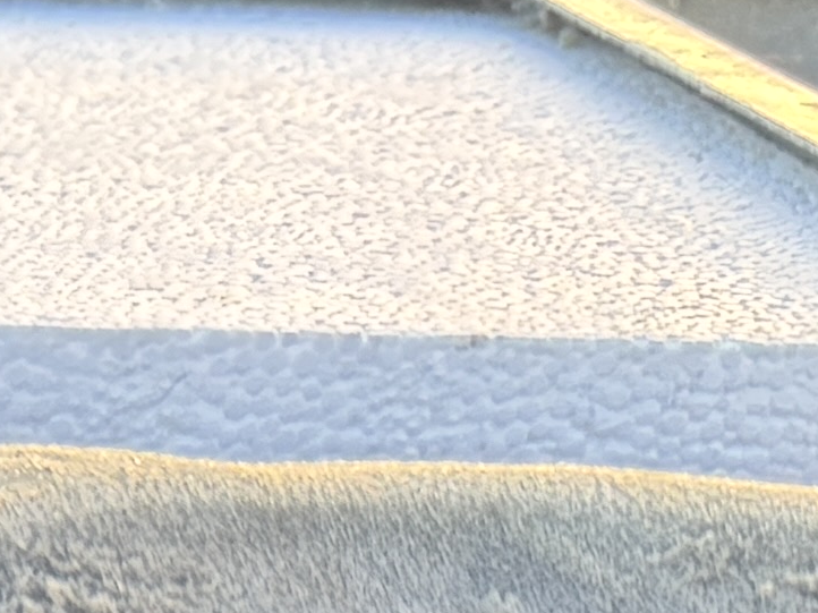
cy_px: 2104
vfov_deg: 6.7
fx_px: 4488
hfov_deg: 9.1
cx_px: -1310
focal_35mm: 190
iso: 100
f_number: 1.78
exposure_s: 1/126
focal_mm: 6.76
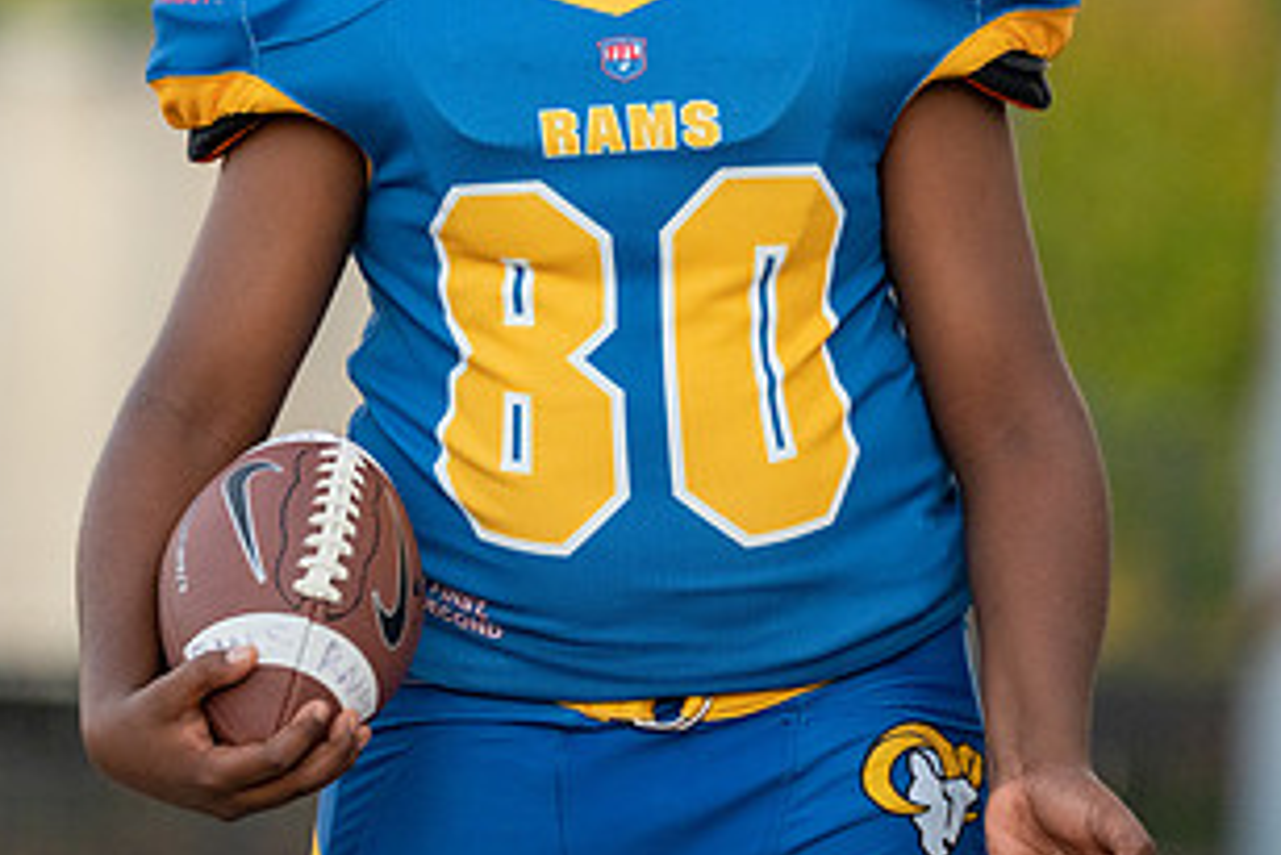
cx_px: 655
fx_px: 13456
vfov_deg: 3.6
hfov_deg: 5.5
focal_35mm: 378
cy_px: 69
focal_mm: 200
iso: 2500
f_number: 2.8
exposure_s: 1/320
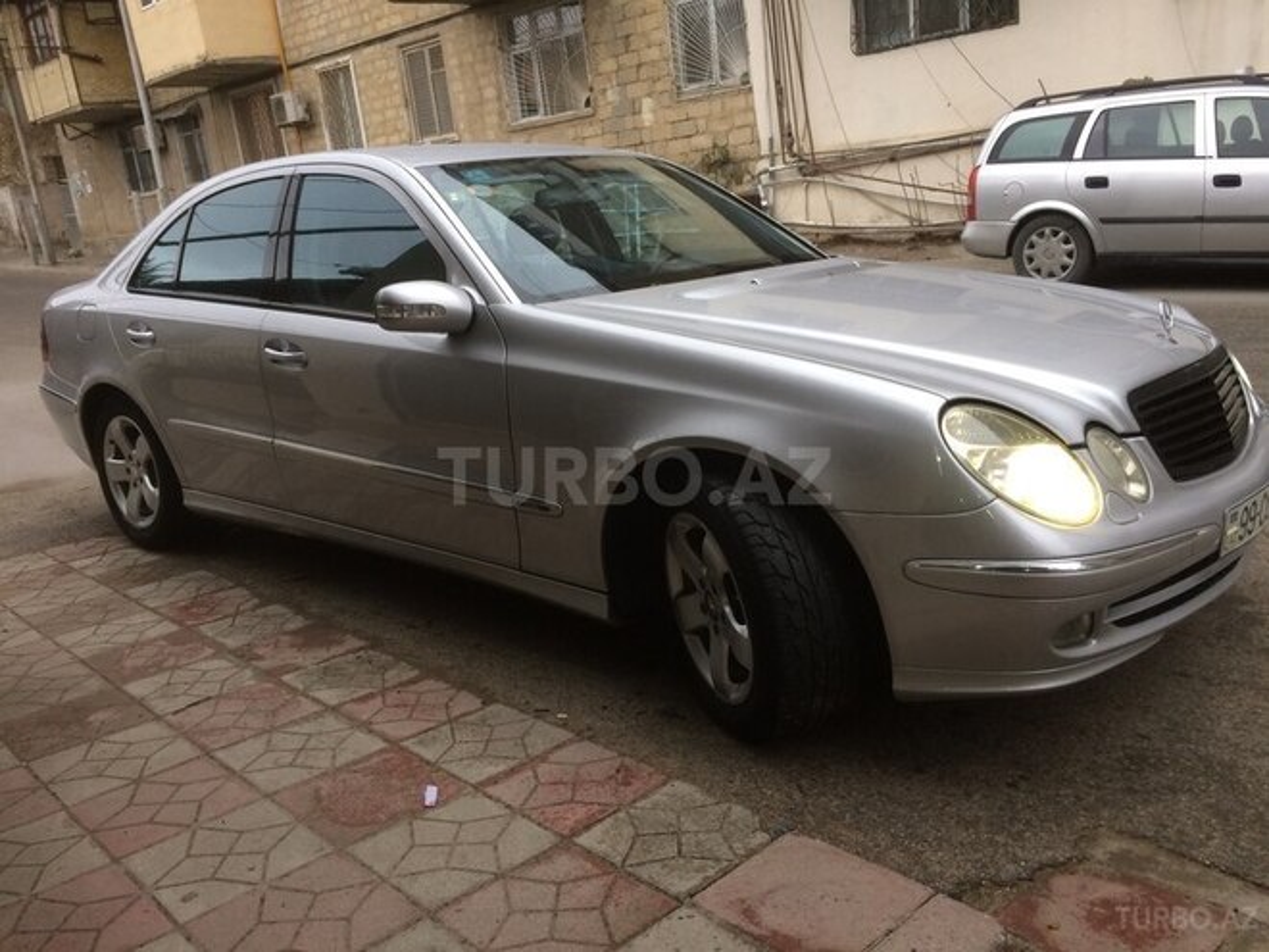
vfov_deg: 48.2
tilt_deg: -14.7
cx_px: 634
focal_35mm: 29
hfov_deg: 61.7
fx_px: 1063
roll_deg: +5.5
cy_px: 476
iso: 64
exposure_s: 1/30
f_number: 2.2
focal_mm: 4.15
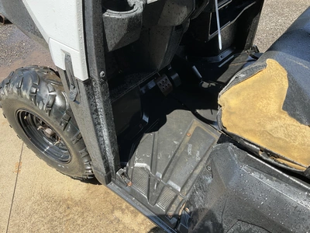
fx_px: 260
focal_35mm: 29
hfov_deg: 61.7
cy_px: 116
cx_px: 155
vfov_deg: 48.2
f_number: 1.8
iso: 25
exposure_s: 1/551
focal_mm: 3
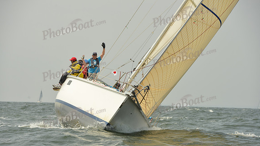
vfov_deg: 6.4
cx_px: 130
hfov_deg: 11.3
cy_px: 87
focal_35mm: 190
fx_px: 1310
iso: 320
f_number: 9
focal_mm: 180
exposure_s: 1/1250
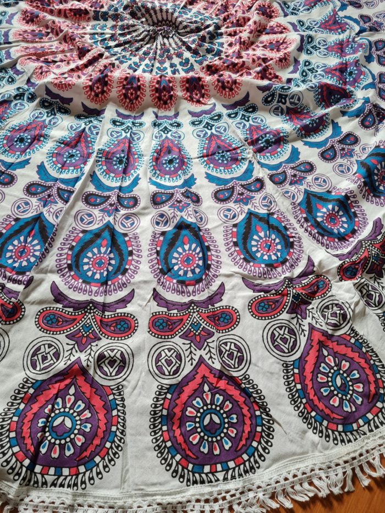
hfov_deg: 53.1
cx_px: 192
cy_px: 256
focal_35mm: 26
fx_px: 385
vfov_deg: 67.3
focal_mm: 5.4
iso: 200
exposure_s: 1/40
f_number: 1.8
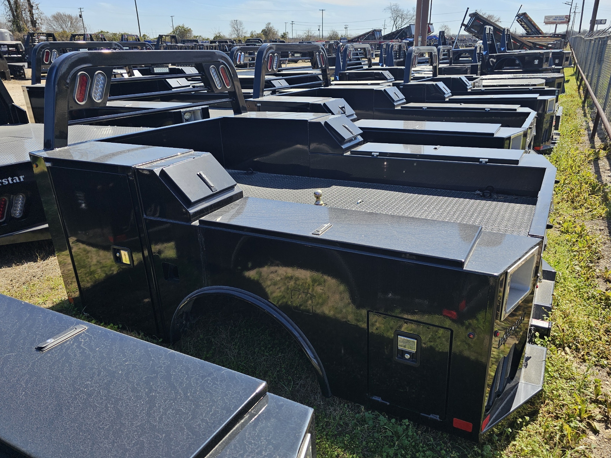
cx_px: 319
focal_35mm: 26
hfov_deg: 67.3
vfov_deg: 53.1
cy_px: 234
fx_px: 459
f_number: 1.7
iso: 10
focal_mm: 6.3
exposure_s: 1/500
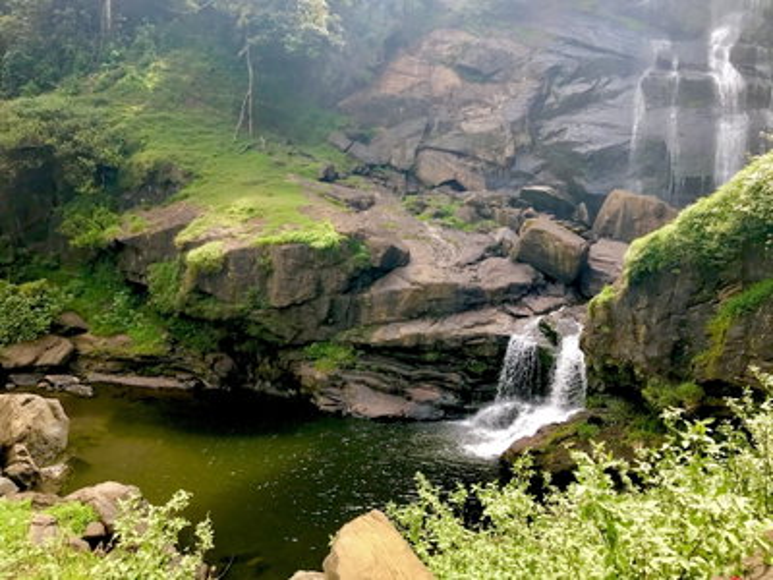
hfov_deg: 63.4
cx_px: 386
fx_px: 625
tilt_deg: -5.4
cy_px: 290
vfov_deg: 49.7
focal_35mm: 28
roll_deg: -1.6
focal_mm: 3.99
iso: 20
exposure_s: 1/386
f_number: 1.8
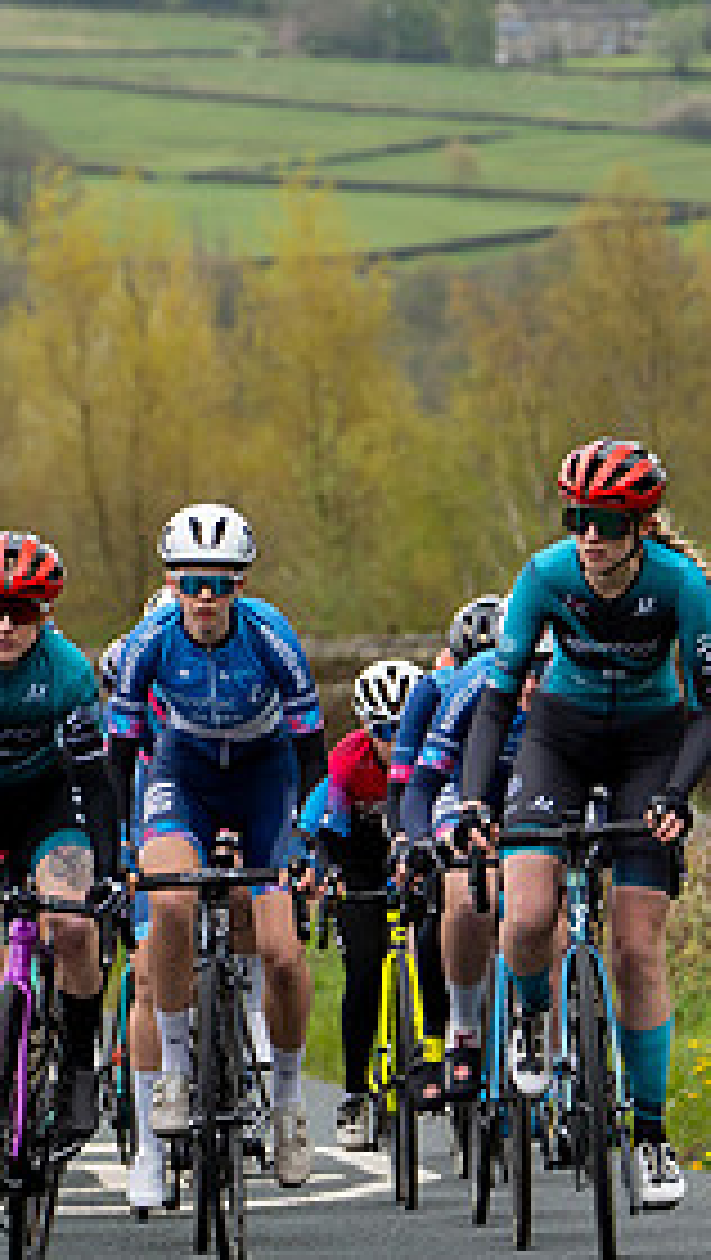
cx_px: 380
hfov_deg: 3.9
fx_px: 10398
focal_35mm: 311
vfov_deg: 6.9
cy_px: 460
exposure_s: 1/640
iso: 200
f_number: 4
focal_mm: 116
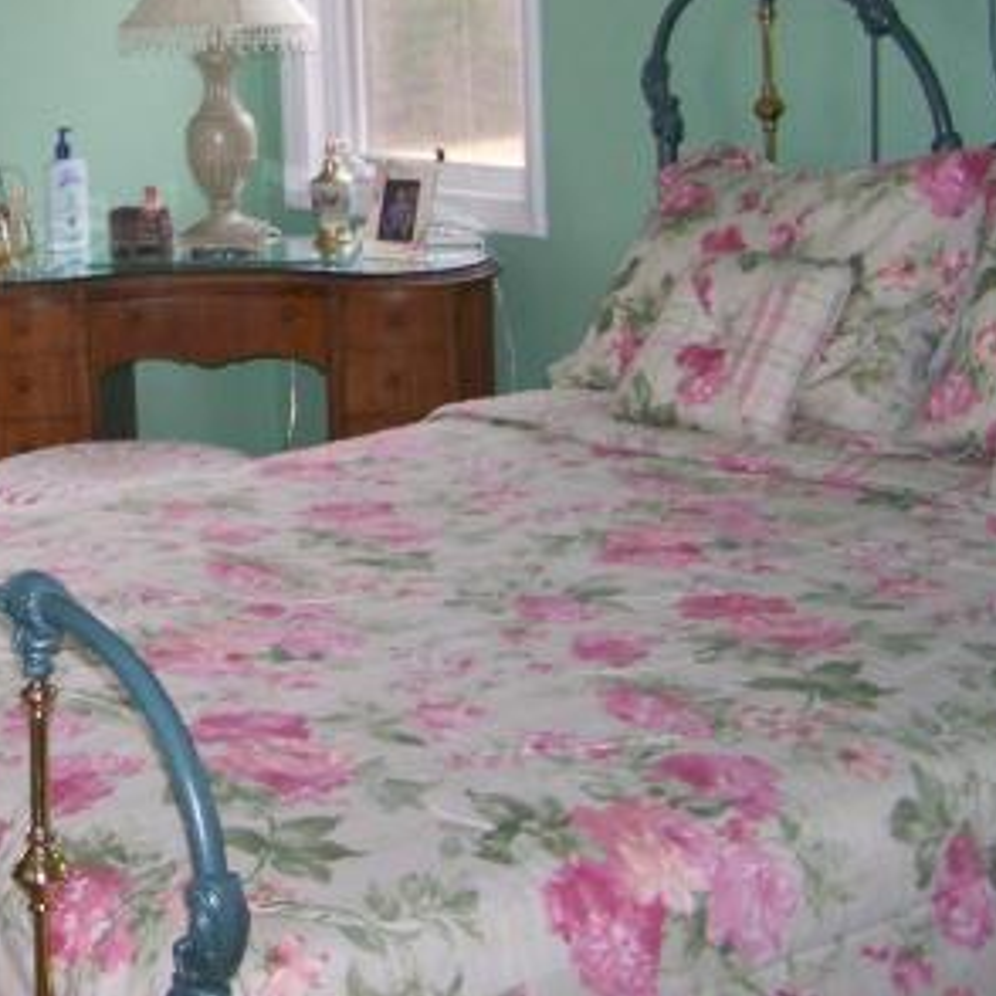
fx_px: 2376
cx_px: 8
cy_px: 241
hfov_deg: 22.8
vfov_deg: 23.4
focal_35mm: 73
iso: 160
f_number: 2.8
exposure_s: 1/60
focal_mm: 6.3
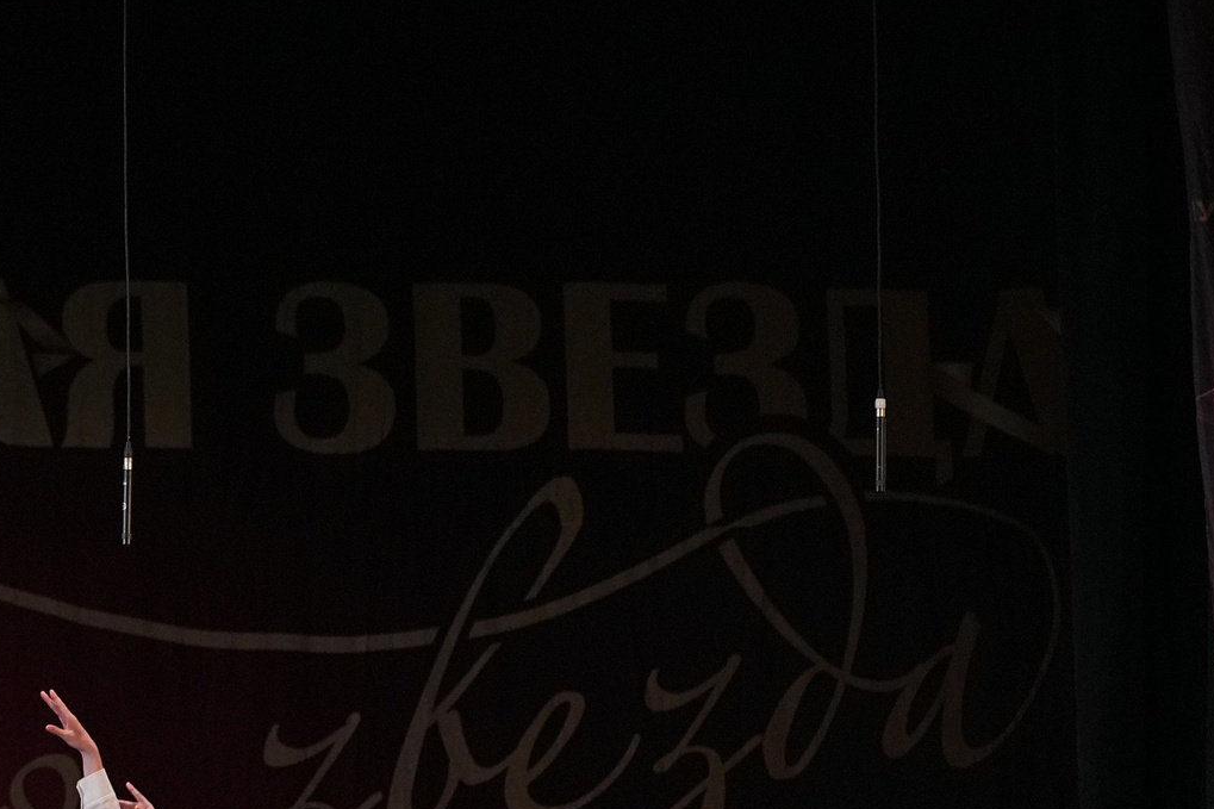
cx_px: -247
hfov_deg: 10.6
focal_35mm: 191
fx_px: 6439
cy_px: 602
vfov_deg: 7.2
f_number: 2.8
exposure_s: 1/400
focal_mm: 76
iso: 4000
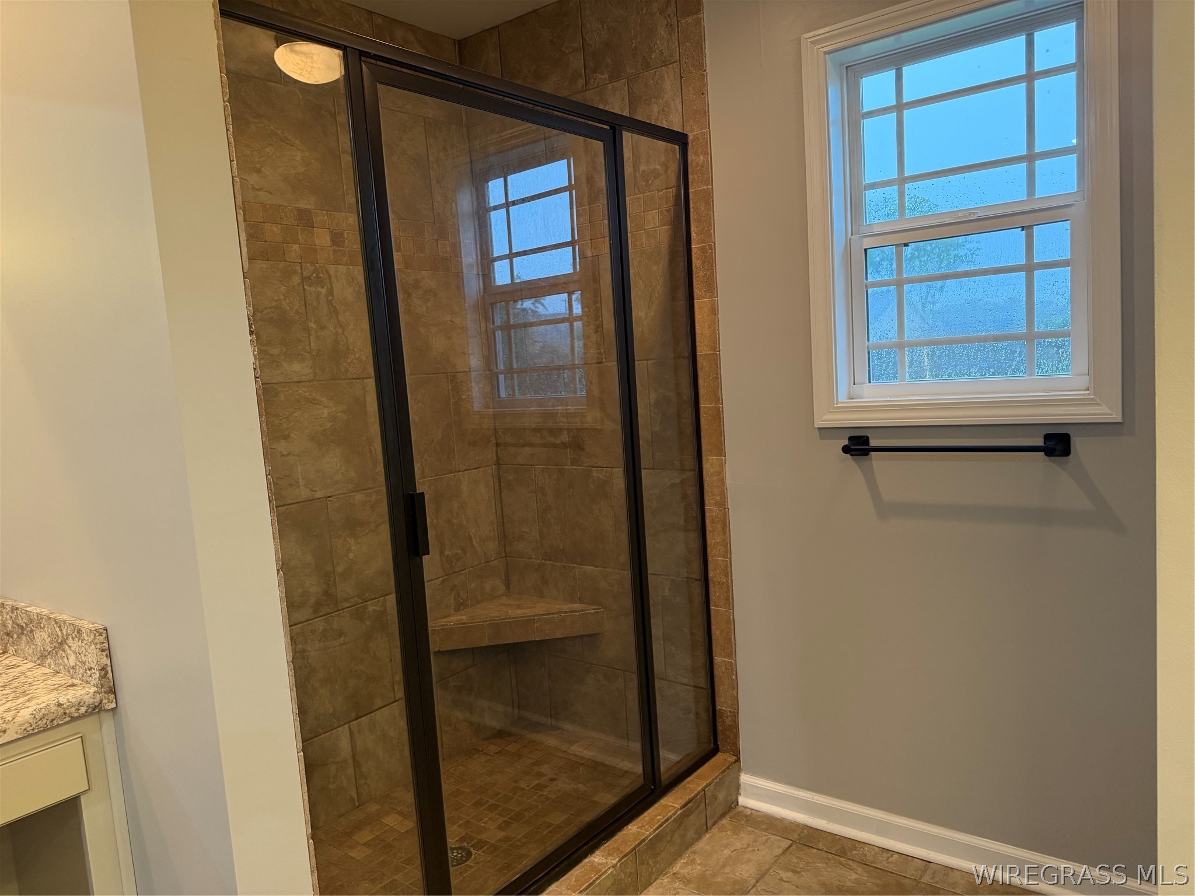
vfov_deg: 56.8
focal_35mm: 24
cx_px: 598
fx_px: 829
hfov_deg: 71.6
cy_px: 448
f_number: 1.78
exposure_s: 1/120
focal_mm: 6.76
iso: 400
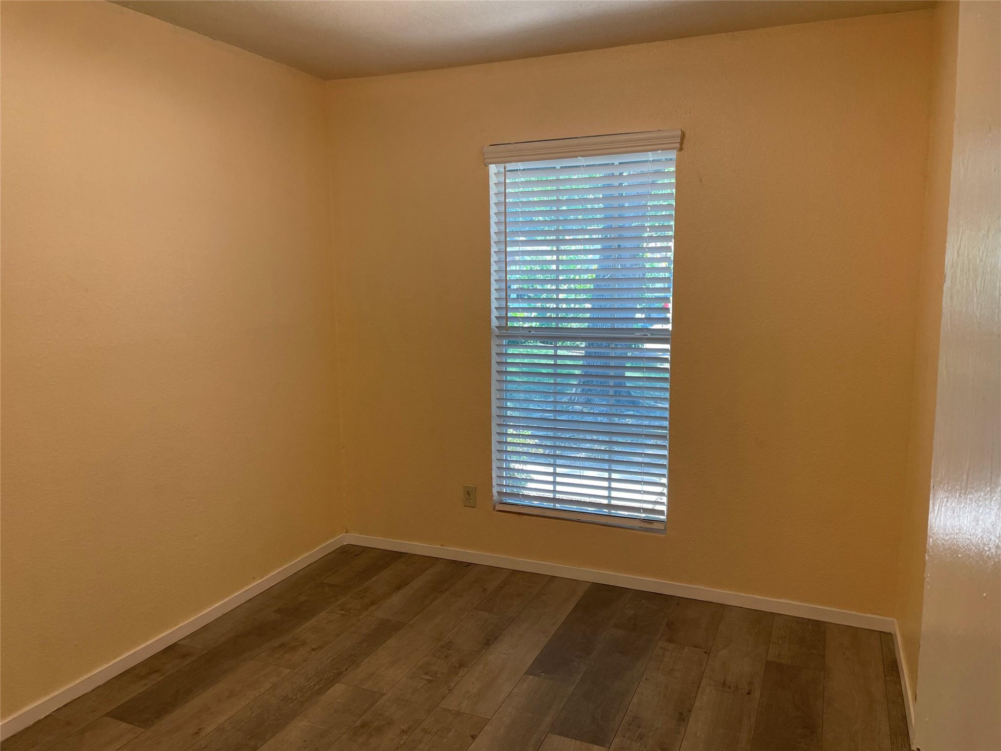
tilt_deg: -9.1
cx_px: 500
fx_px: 752
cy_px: 376
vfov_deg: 53.1
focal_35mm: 26
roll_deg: +0.5
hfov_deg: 67.3
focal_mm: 4.2
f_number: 1.6
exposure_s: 1/120
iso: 80
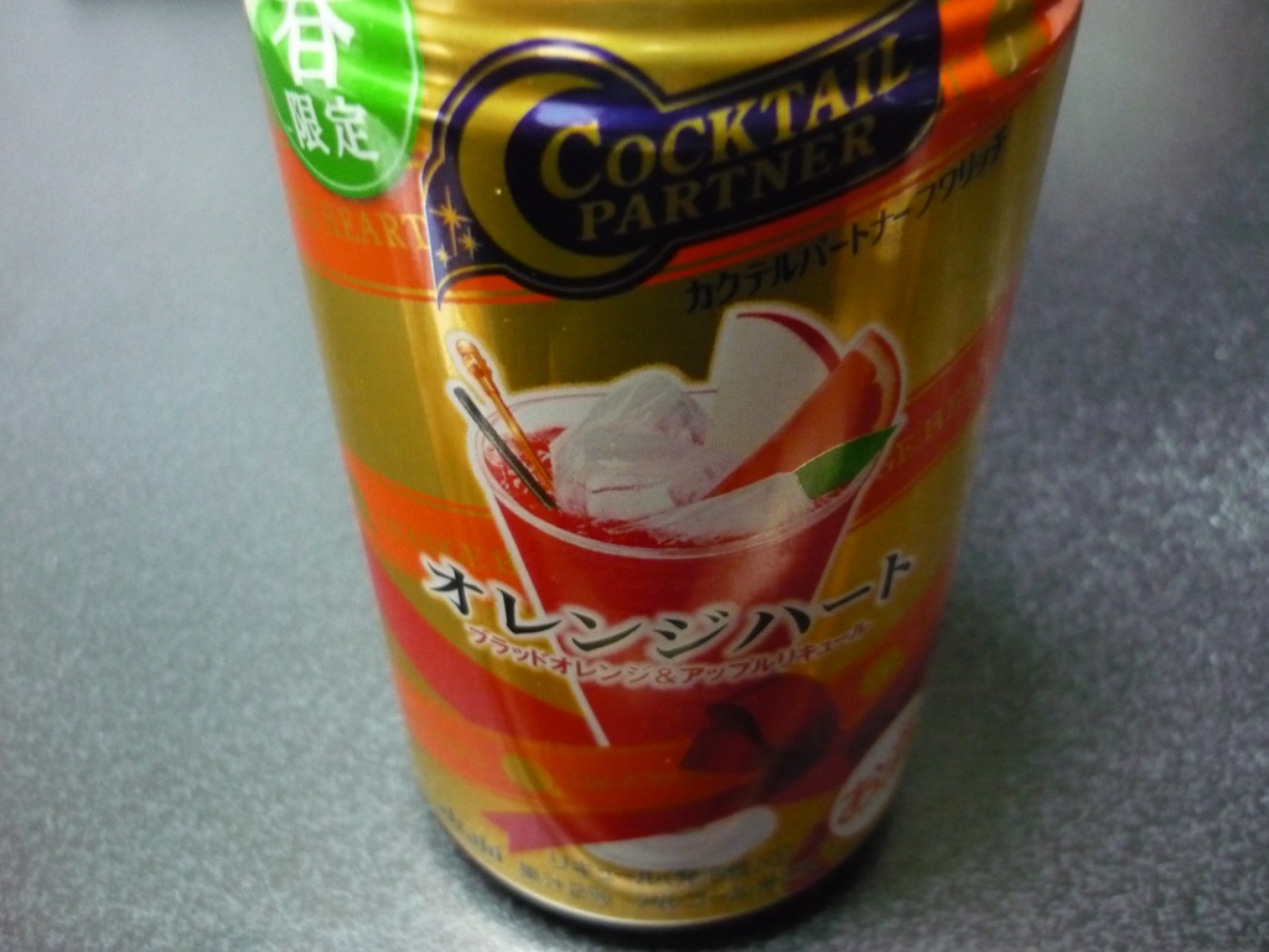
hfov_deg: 55.4
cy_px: 476
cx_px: 634
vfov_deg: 42.9
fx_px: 1210
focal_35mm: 33
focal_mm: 5.5
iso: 800
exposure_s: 1/8
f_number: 2.8
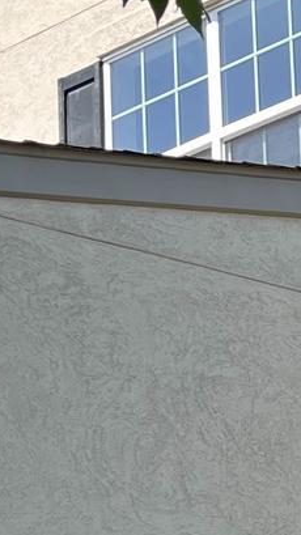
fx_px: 2015
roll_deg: +5.4
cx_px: 783
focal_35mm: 142
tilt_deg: +11.5
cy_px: 471
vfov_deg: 15.0
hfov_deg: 7.8
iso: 50
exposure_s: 1/1923
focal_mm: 5.1
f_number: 1.6
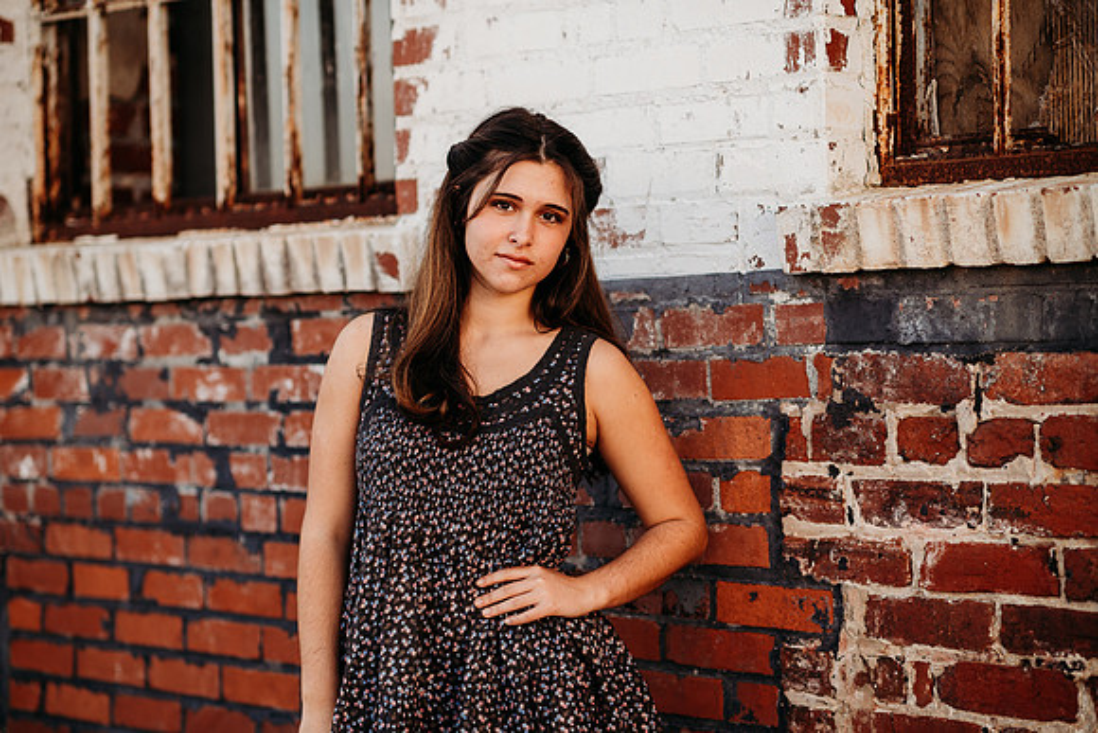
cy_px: 366
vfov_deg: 16.1
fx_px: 2593
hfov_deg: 23.9
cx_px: 549
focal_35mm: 85
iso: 100
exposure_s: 1/640
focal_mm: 85
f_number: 2.2
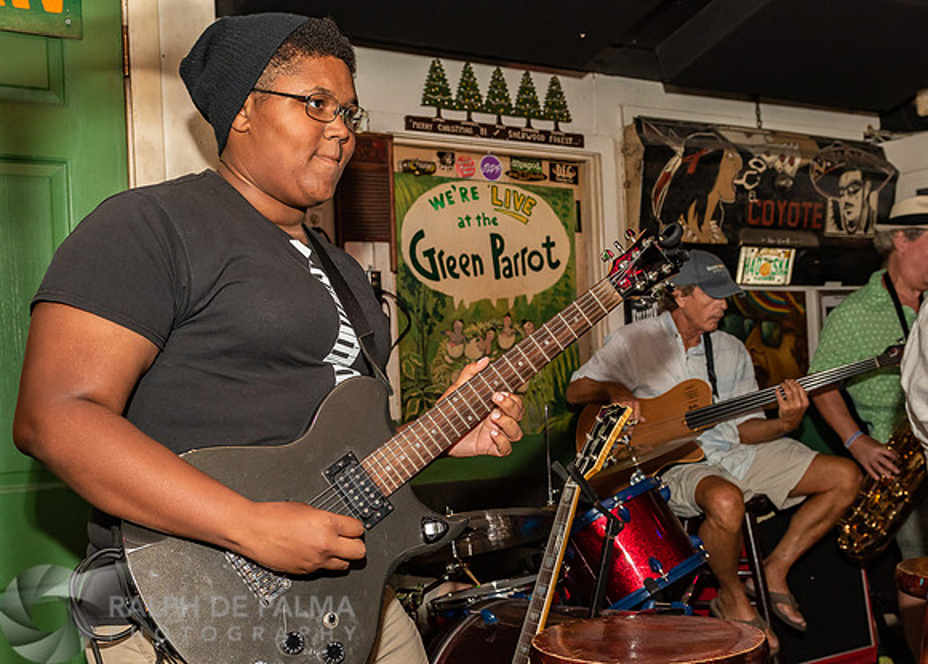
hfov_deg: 45.5
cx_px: 479
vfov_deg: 33.4
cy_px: 379
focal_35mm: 42
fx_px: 1105
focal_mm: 24
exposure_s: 1/200
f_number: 5
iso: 800
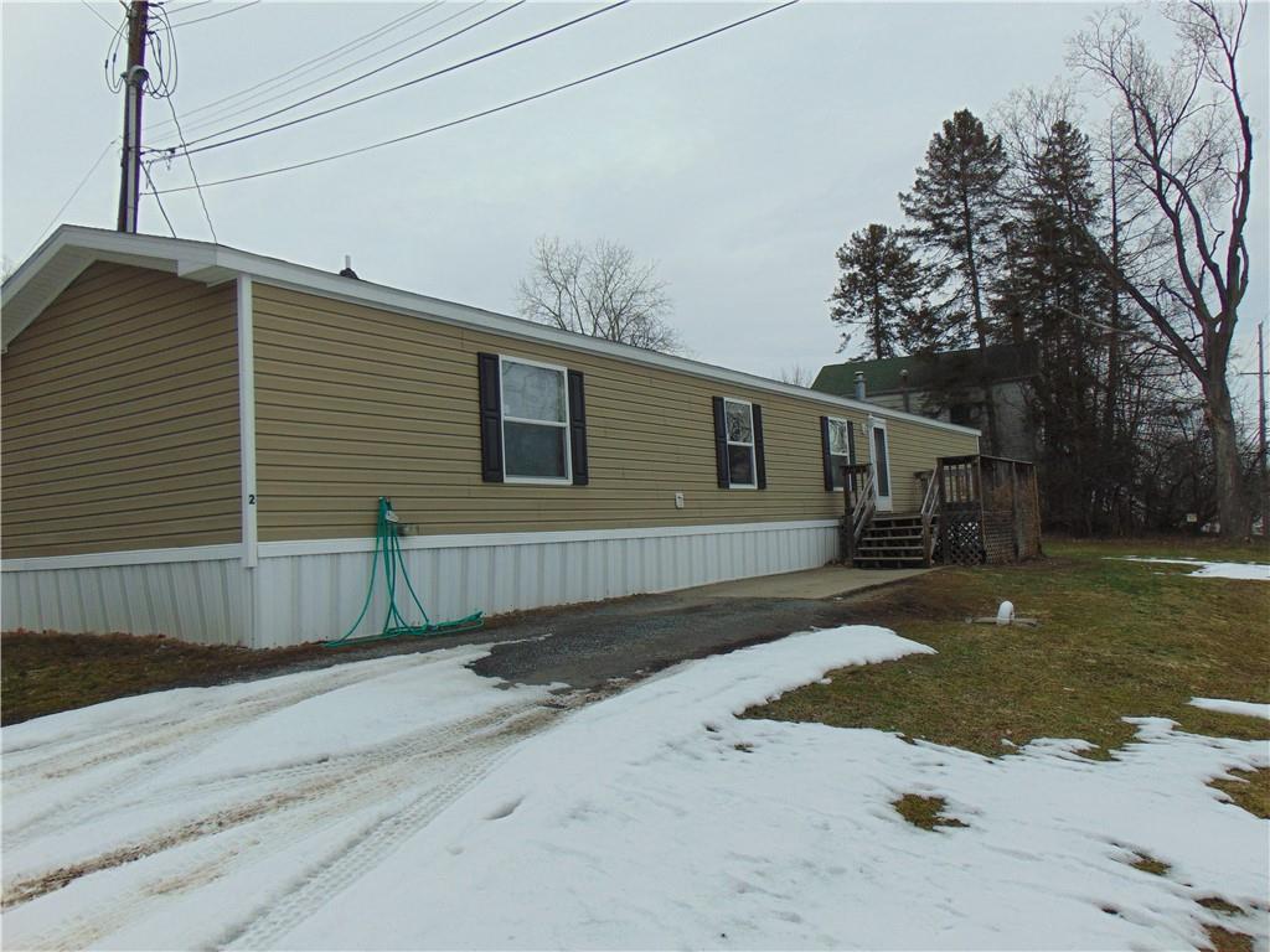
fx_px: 917
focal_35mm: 25
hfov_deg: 69.4
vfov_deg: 54.9
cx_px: 635
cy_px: 476
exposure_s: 1/250
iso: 80
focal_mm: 4.5
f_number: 7.7
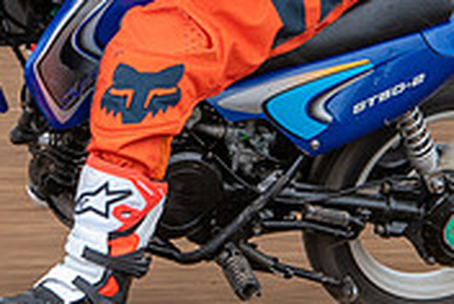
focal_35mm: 801
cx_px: 100
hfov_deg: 2.6
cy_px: -45
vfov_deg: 1.7
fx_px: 10118
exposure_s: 1/200
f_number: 8
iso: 400
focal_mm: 160
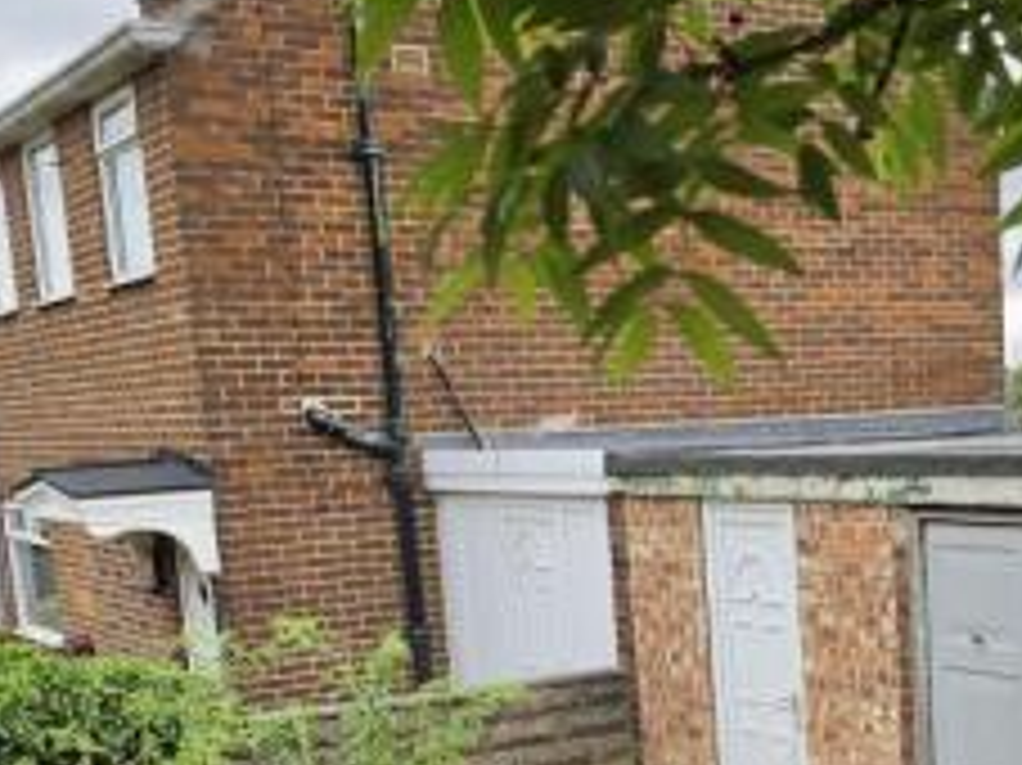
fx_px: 1741
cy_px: 767
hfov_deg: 31.3
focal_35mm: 59
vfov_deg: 23.7
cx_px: 912
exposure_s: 1/3418
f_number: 1.4
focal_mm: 6.5
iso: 64
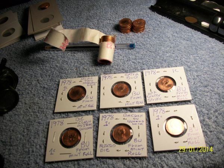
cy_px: 84
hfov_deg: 56.8
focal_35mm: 32
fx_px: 207
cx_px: 112
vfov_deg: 44.2
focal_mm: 5.7
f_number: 2.9
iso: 80
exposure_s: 1/200
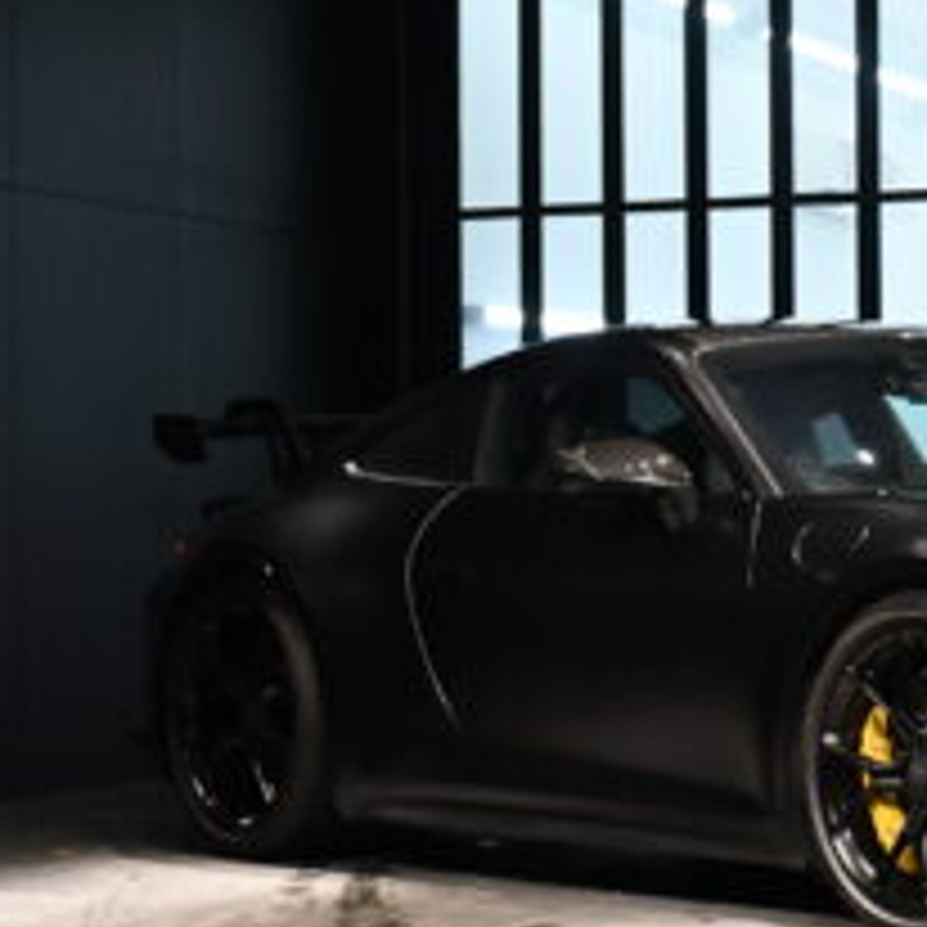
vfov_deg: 16.9
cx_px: 1017
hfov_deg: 16.4
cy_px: 522
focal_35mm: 103
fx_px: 3121
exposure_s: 1/200
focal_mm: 35
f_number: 7.1
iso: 8000
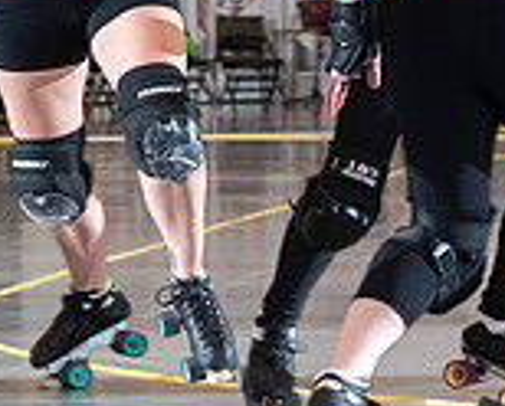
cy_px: -44
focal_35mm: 289
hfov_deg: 6.6
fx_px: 4330
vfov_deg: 5.4
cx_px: -16
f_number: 5.6
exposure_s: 1/160
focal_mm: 82
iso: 640
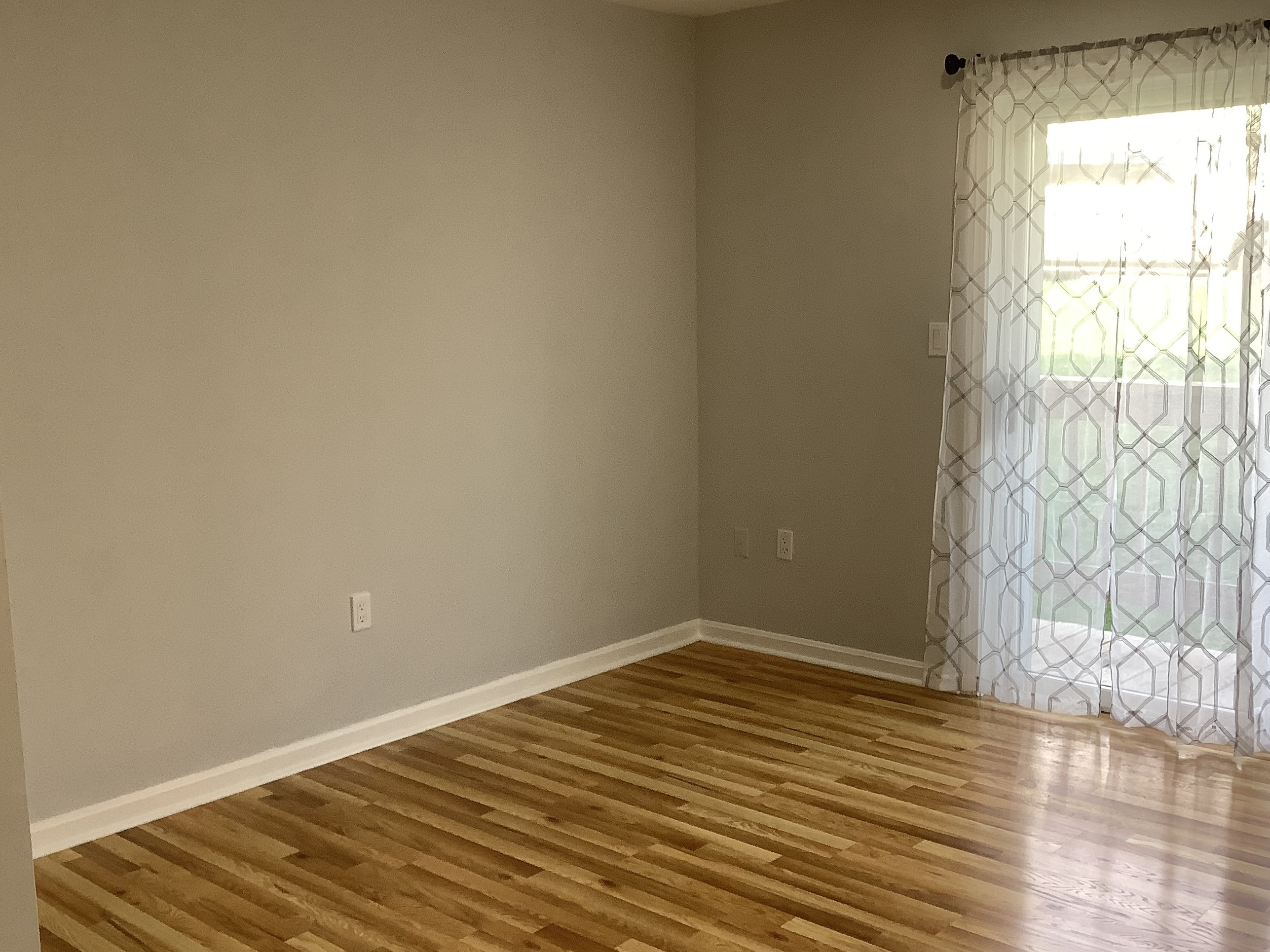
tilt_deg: -10.0
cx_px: 630
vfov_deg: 38.7
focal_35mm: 37
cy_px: 480
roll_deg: +0.8
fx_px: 1357
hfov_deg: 50.1
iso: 50
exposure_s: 1/60
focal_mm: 3.3
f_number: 2.4
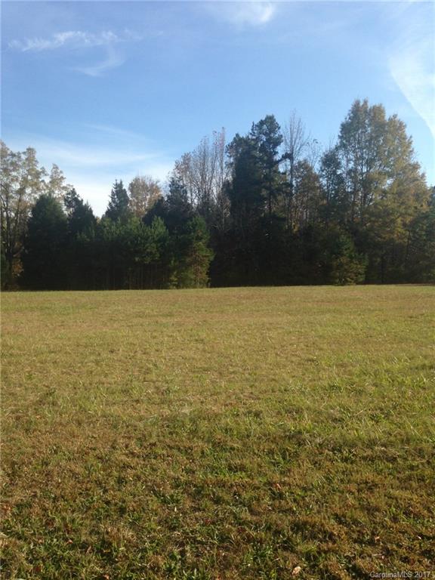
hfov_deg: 42.9
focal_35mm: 33
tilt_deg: -3.6
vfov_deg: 55.4
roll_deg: -1.9
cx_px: 218
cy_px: 290
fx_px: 553
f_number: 2.4
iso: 50
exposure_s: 1/1063
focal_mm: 4.12
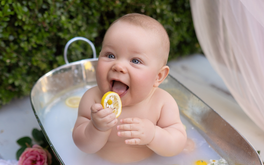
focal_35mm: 54
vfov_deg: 23.6
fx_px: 388
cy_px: 131
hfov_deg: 37.5
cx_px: 132
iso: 100
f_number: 2.2
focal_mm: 35
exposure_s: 1/250
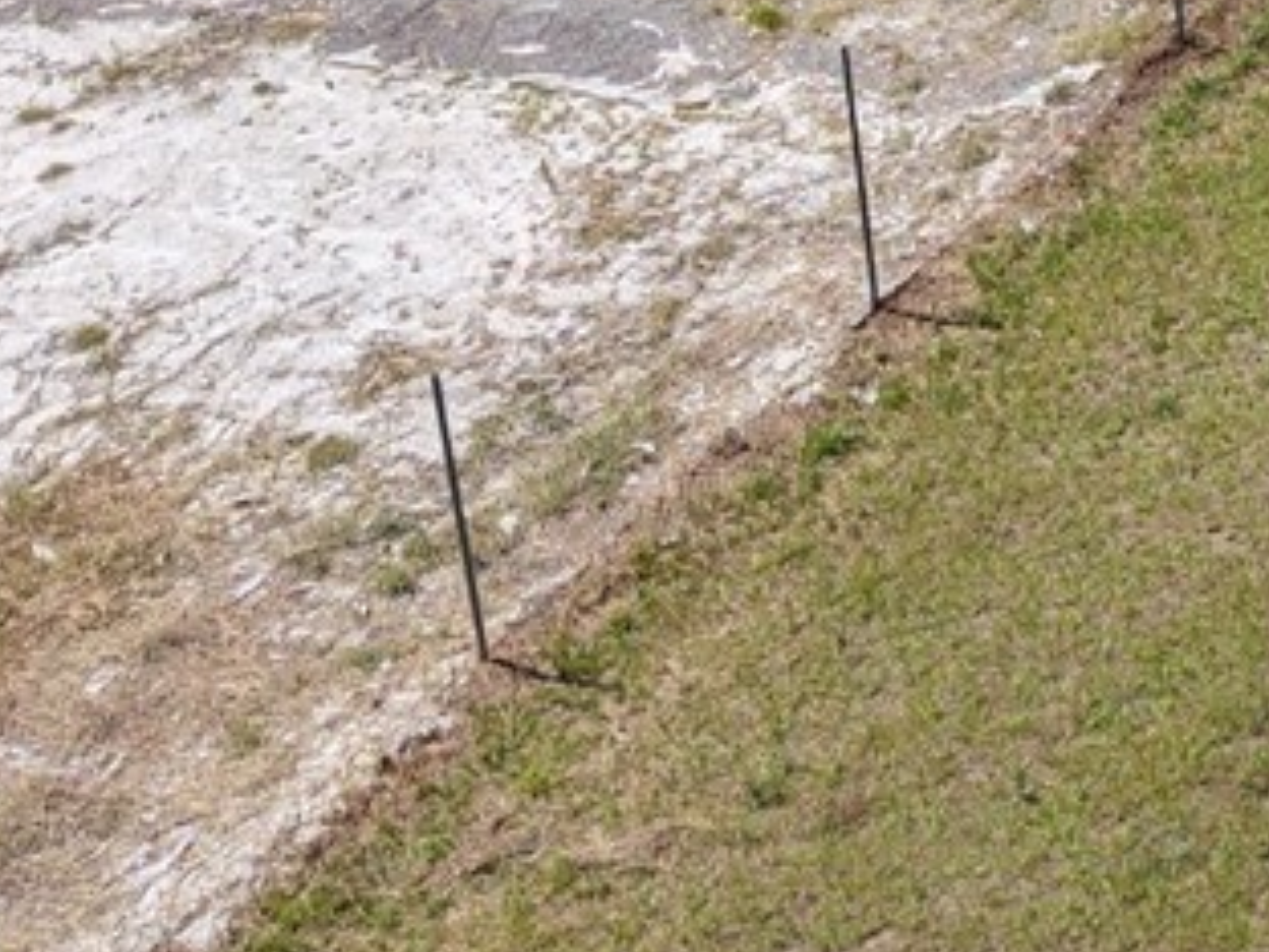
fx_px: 4509
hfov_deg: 13.5
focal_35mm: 123
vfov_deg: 11.2
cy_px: -814
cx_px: 2619
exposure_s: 1/6000
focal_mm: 8.67
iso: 310
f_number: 1.8
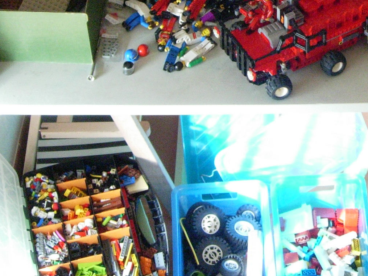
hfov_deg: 19.9
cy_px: 3
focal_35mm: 97
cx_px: 317
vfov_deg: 15.0
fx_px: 1032
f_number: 2.8
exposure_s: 1/82.9
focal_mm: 7.8
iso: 400
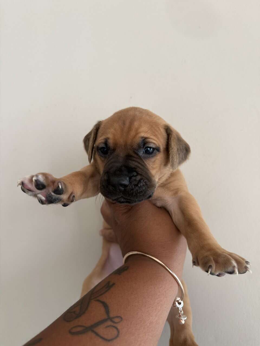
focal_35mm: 24
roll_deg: +1.1
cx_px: 130
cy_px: 173
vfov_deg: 71.6
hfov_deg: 56.8
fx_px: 240
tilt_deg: +13.7
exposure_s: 1/66
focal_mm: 6.76
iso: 200
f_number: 1.78
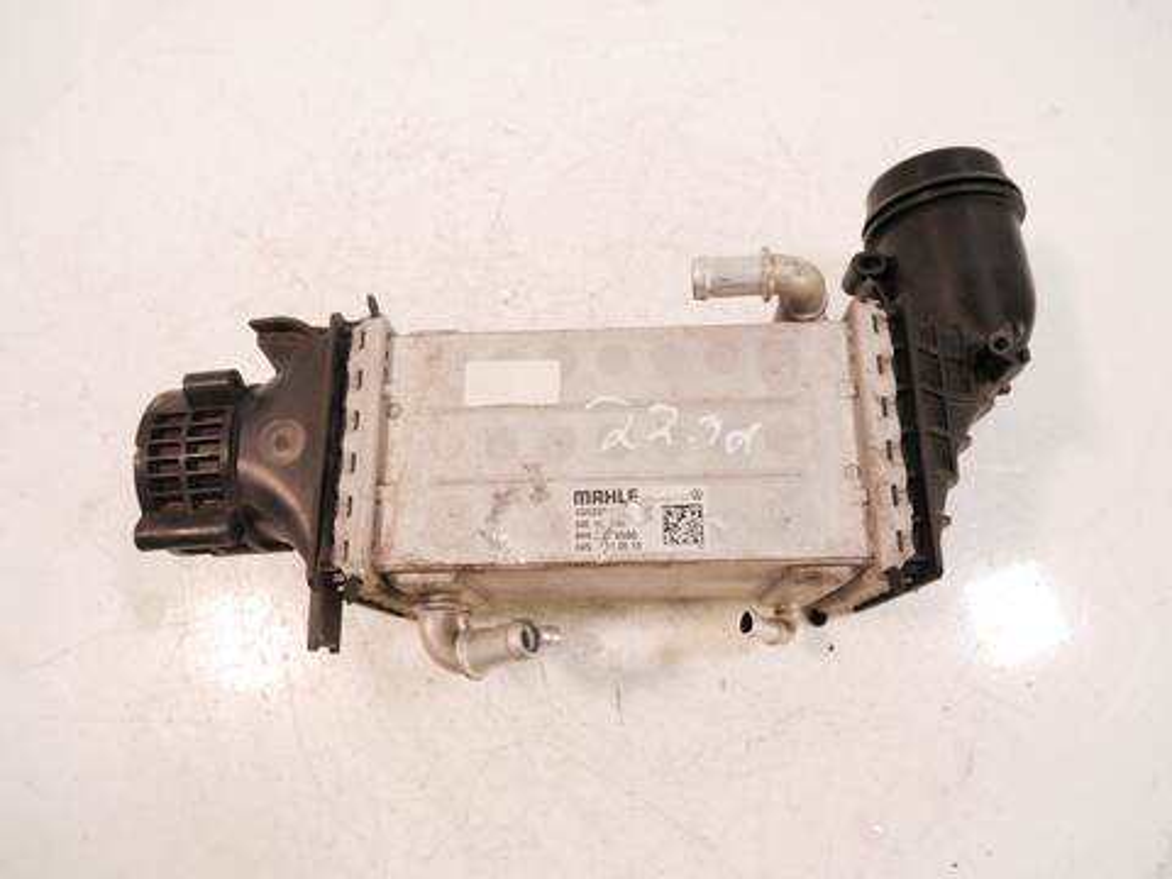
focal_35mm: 24
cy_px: 440
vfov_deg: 56.8
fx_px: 813
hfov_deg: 71.6
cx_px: 586
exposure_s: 1/125
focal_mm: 12
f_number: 3.5
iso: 1250
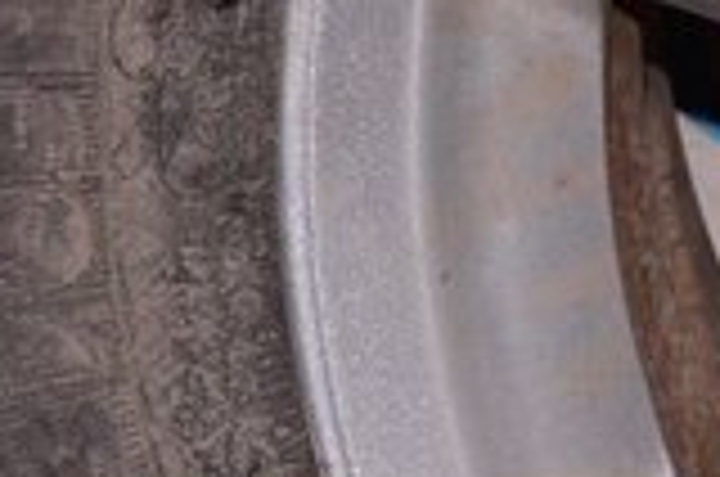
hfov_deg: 7.3
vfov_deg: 5.1
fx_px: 5369
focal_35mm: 269
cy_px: 128
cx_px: 1503
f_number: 8
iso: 1600
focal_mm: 28
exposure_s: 1/160
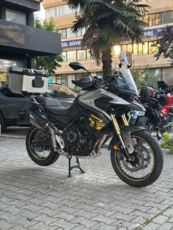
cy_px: 116
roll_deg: -0.2
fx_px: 326
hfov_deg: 29.7
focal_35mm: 49
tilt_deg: -3.1
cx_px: 87
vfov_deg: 38.9
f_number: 1.78
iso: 80
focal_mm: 6.86
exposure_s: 1/199
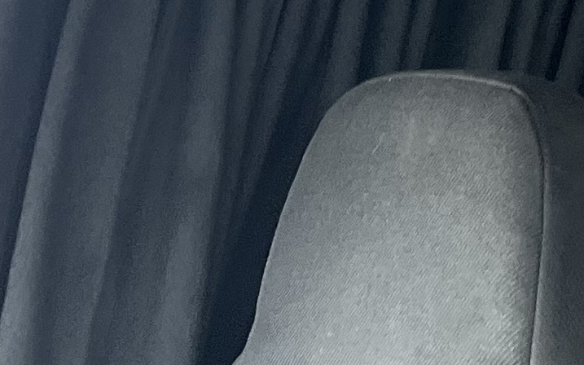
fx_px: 2467
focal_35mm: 155
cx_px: 1034
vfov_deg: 7.2
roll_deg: -4.1
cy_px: -830
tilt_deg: +25.7
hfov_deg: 12.4
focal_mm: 5.1
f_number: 1.6
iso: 125
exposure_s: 1/102
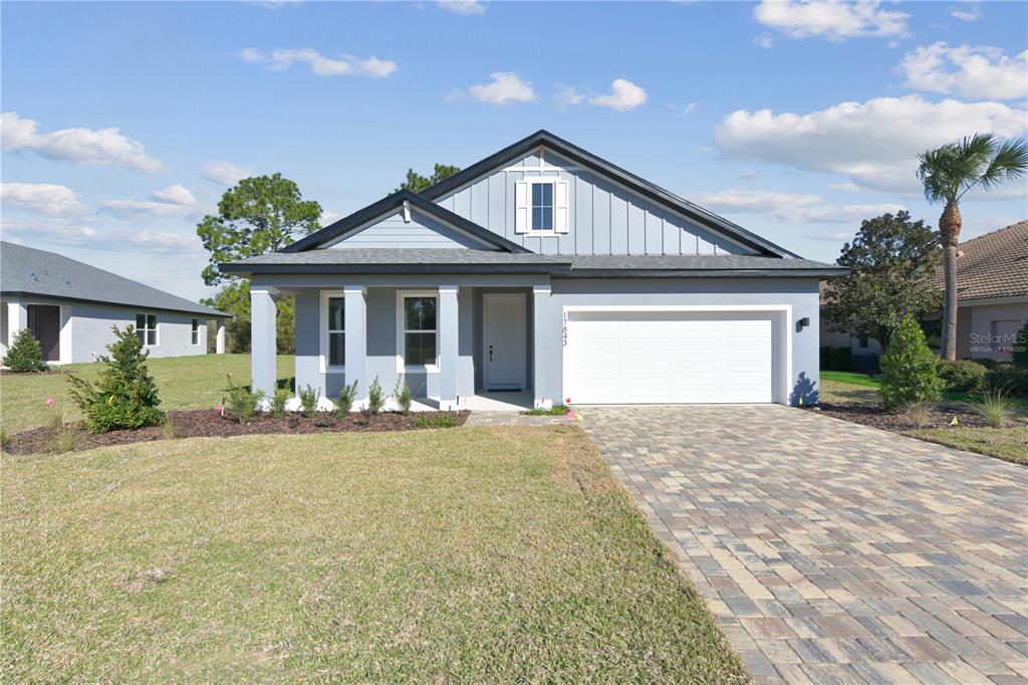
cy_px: 342
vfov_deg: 81.2
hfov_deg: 104.3
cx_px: 514
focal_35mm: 14
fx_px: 400
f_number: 9
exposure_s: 1/1000
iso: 100
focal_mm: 14
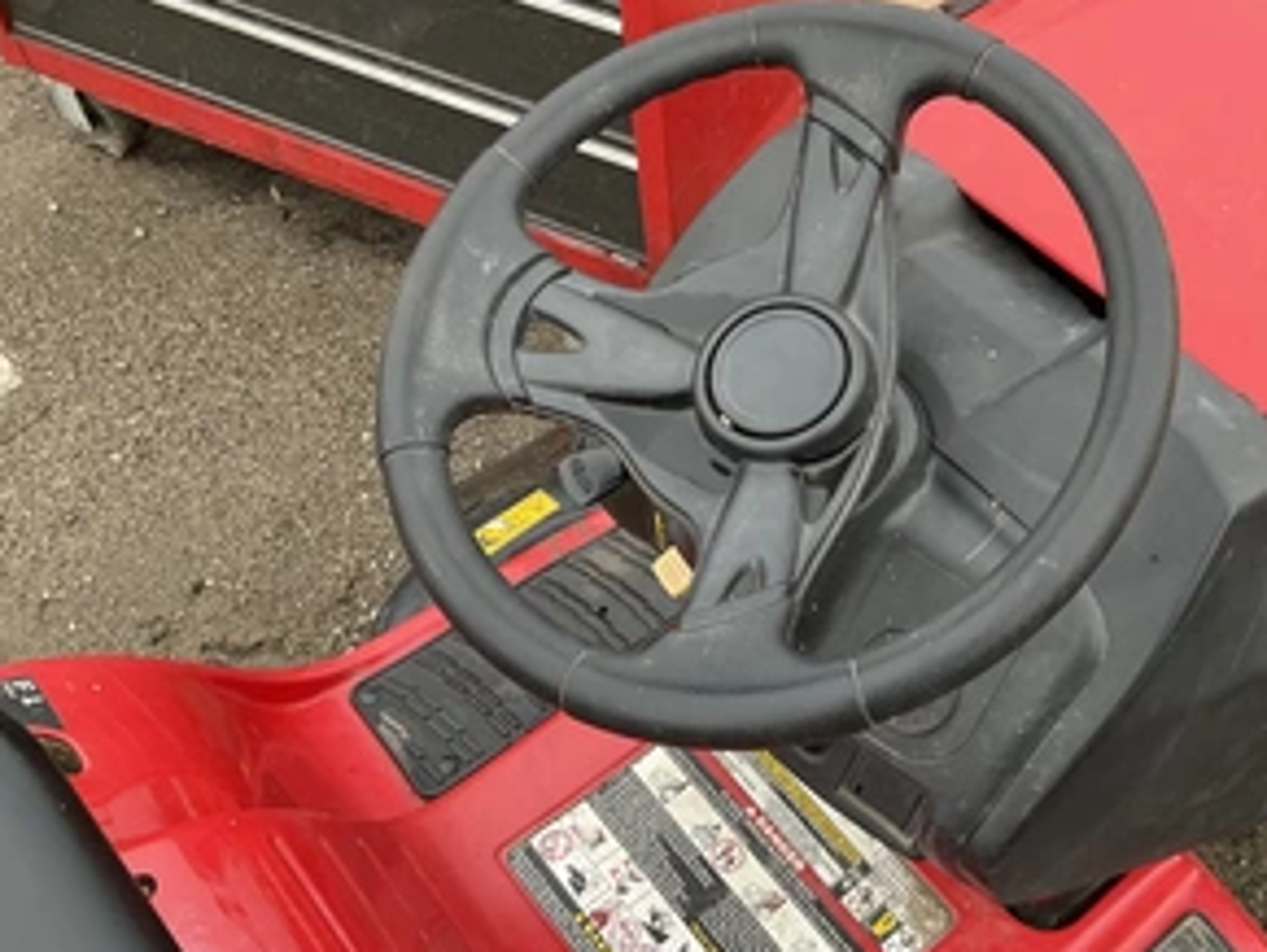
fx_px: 1465
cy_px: 415
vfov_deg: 36.0
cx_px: 795
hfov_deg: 46.3
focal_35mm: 40
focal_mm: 3
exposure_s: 1/122
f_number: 1.8
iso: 50
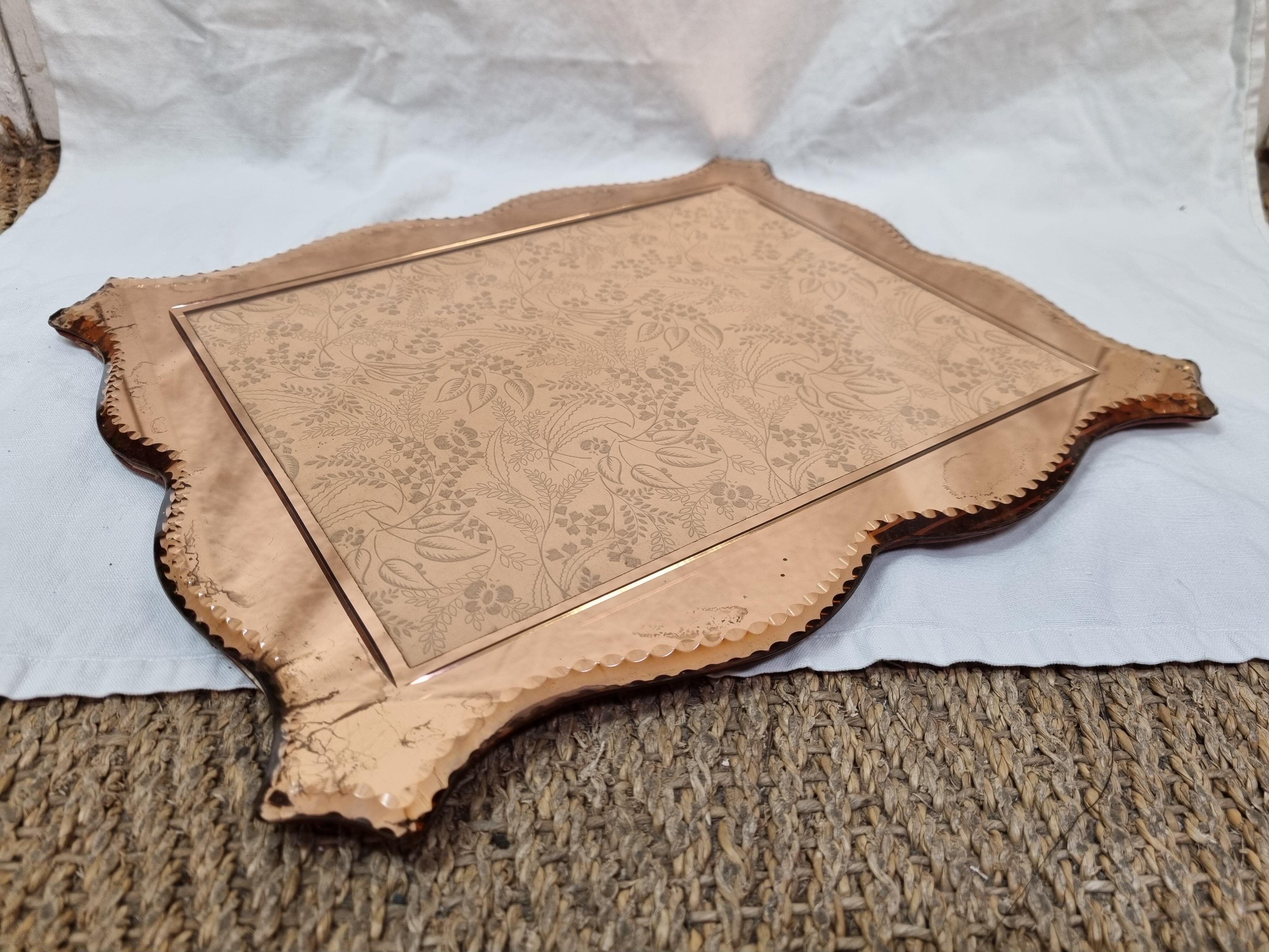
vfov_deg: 53.1
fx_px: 953
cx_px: 634
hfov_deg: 67.3
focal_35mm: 26
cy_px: 476
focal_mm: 5.4
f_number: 1.8
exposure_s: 1/100
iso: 160
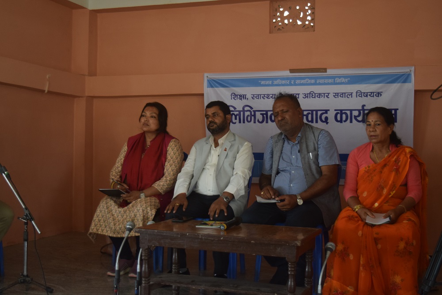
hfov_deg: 42.3
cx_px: 221
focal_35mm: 46
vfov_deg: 29.0
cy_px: 148
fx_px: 571
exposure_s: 1/60
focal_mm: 31
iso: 1000
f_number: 4.2
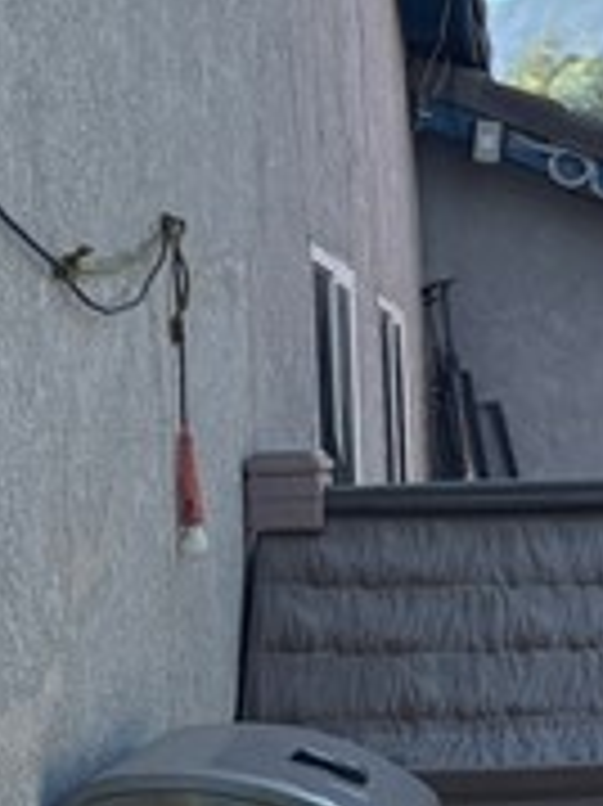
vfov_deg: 13.3
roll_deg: +1.8
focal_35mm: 149
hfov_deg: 9.3
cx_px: 1192
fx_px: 3465
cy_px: 491
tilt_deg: -1.7
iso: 50
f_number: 1.6
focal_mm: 5.96
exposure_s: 1/1590
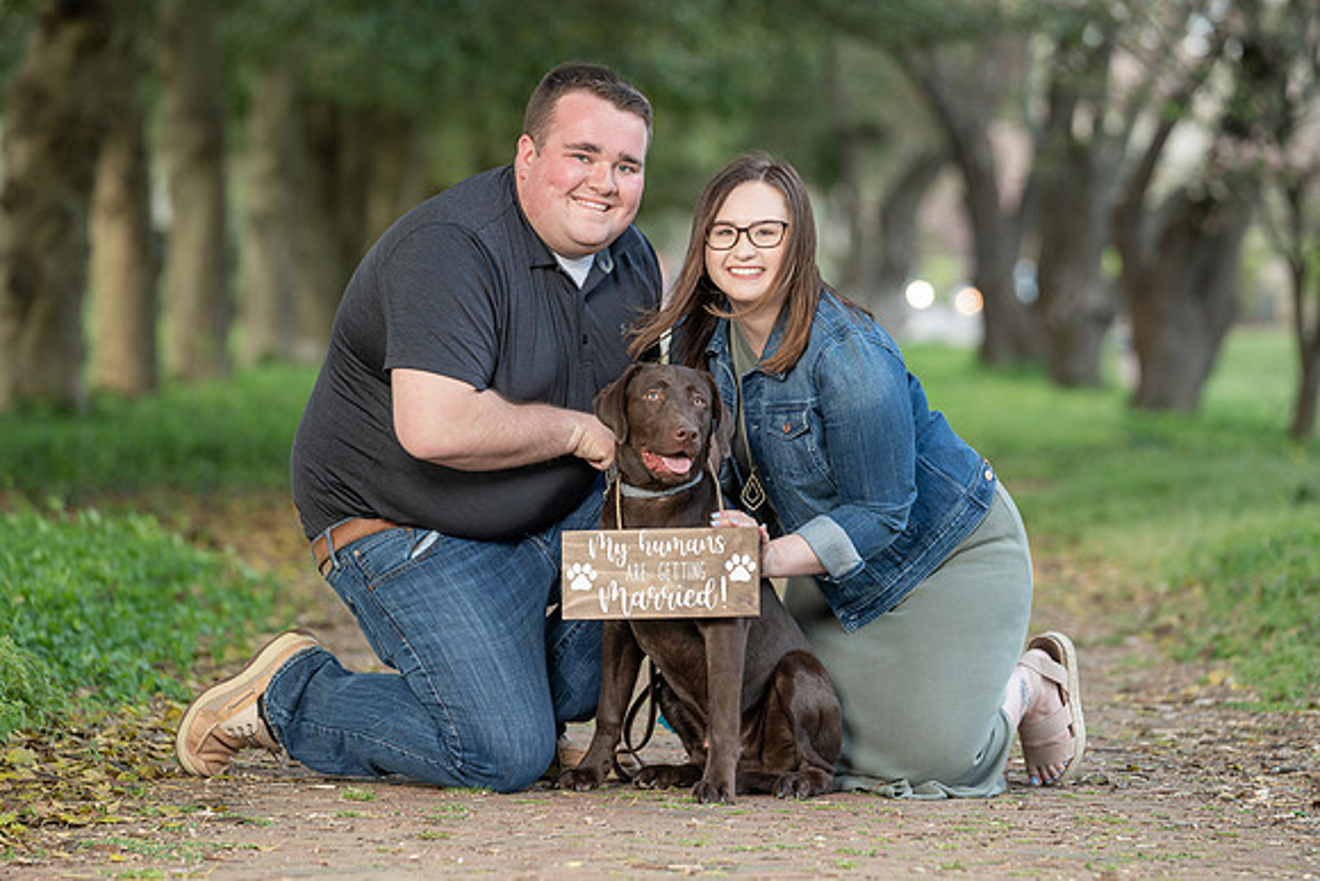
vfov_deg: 6.6
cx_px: 694
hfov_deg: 9.9
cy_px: 463
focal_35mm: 208
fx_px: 7638
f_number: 4.5
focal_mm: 198
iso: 640
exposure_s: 1/200
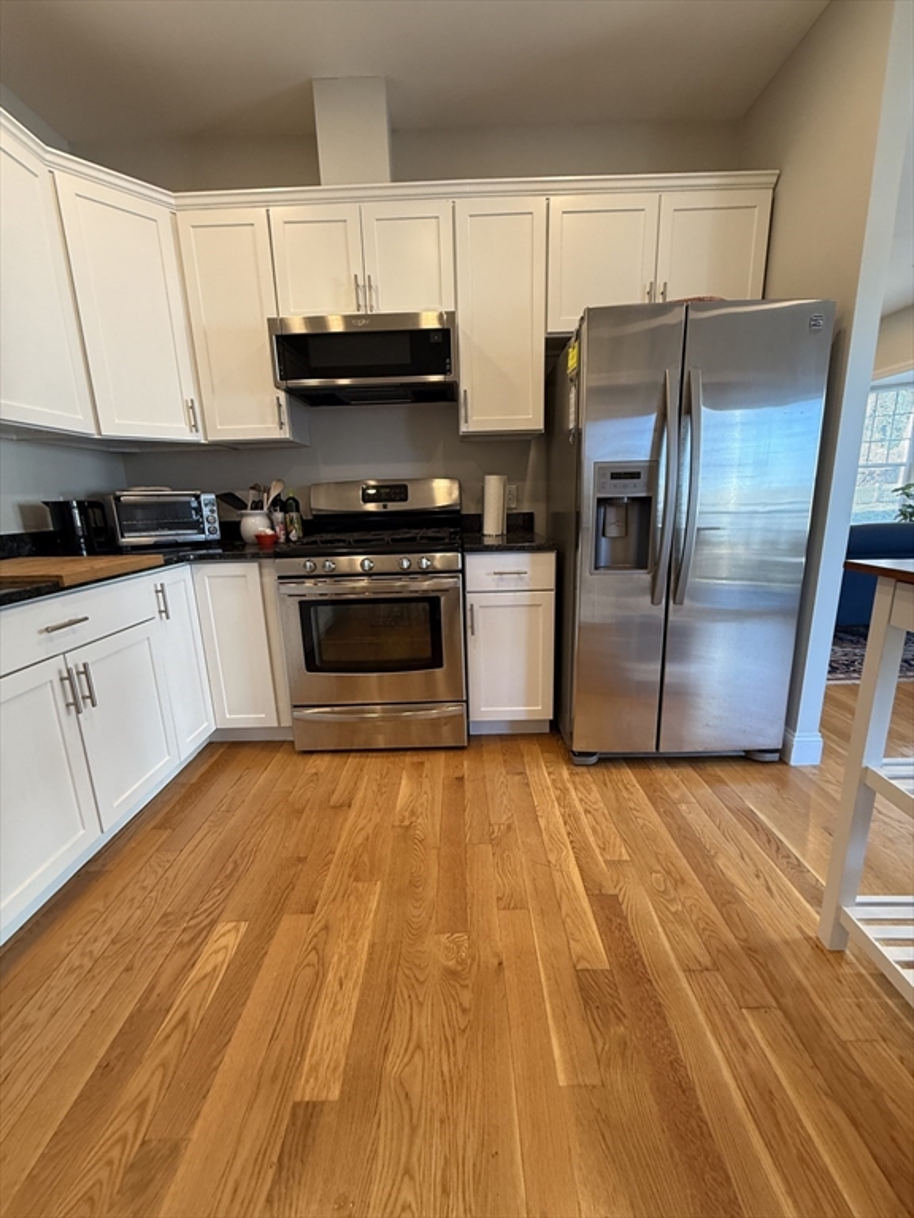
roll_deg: +1.1
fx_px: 493
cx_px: 457
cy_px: 609
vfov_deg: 102.1
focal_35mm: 14
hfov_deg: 85.7
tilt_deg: -11.9
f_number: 2.2
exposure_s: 1/60
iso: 250
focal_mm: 2.22
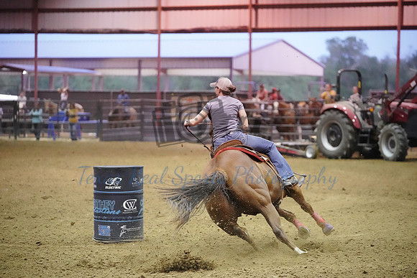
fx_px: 1332
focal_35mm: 115
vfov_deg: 11.9
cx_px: 208
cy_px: 139
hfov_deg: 17.8
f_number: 2.8
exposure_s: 1/640
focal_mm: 115
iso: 25600
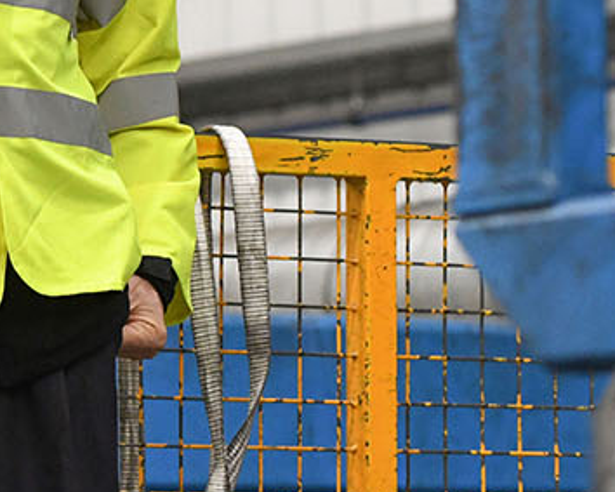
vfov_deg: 4.1
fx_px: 6860
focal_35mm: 377
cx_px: -50
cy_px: 151
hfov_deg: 5.1
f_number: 4
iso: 3200
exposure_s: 1/250
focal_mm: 86
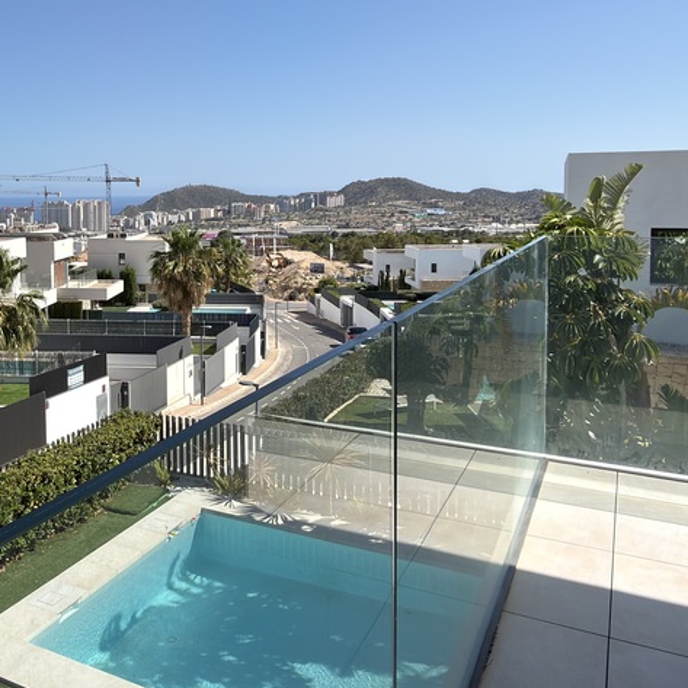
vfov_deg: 47.7
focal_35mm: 34
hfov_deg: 47.1
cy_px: 229
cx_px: 195
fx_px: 765
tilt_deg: -3.1
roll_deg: +0.2
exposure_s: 1/987
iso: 16
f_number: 2.2
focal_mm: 2.22
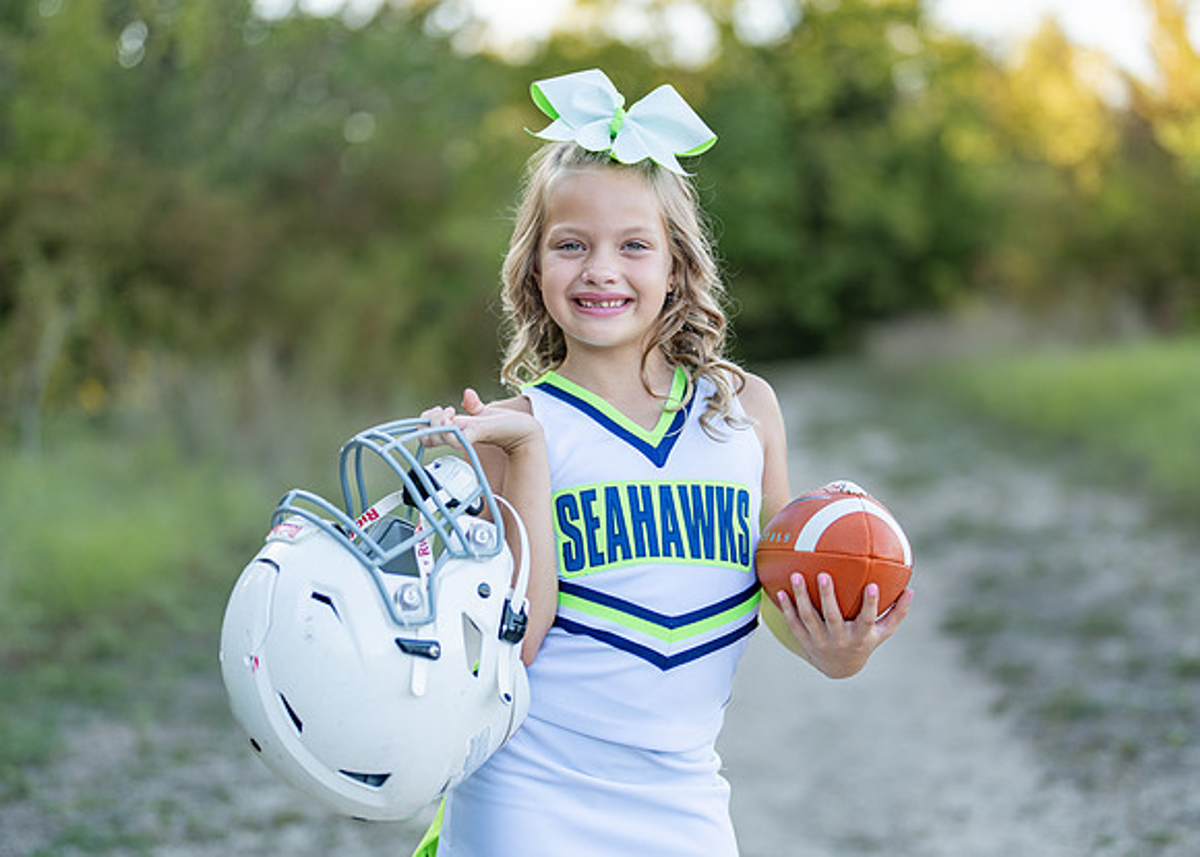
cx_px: 658
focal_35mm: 62
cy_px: 459
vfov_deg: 23.0
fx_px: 2108
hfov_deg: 31.8
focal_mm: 50
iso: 100
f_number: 1.2
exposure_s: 1/1000
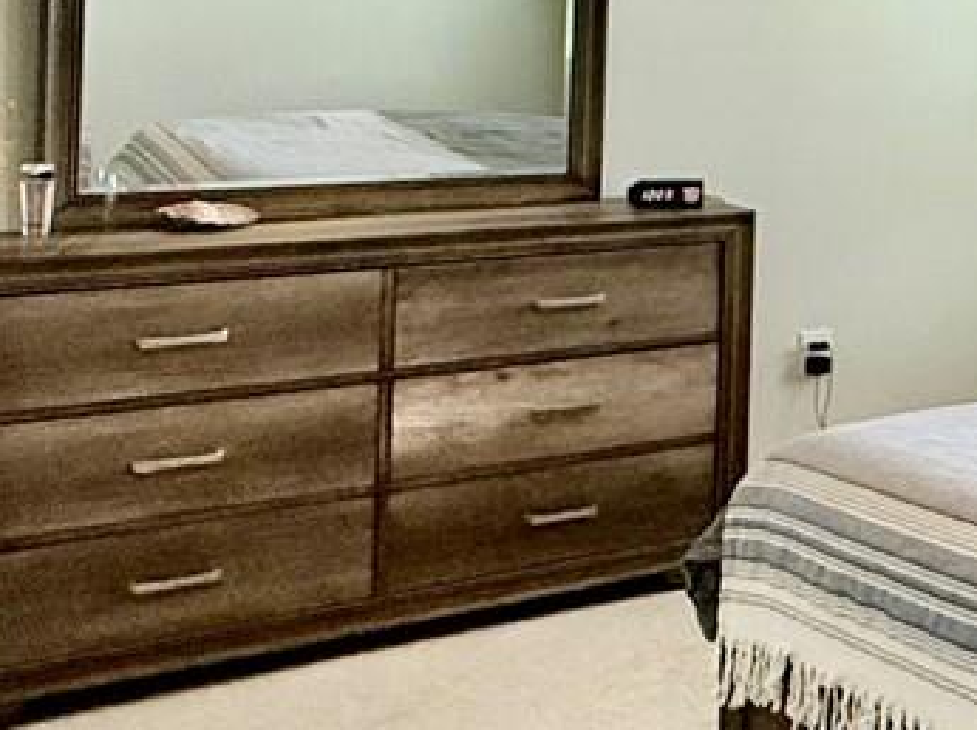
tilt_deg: +1.1
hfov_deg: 21.3
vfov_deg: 21.8
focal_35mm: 65
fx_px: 1833
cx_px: 1699
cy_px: 6
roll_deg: -1.6
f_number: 2.2
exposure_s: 1/120
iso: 250
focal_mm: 2.22
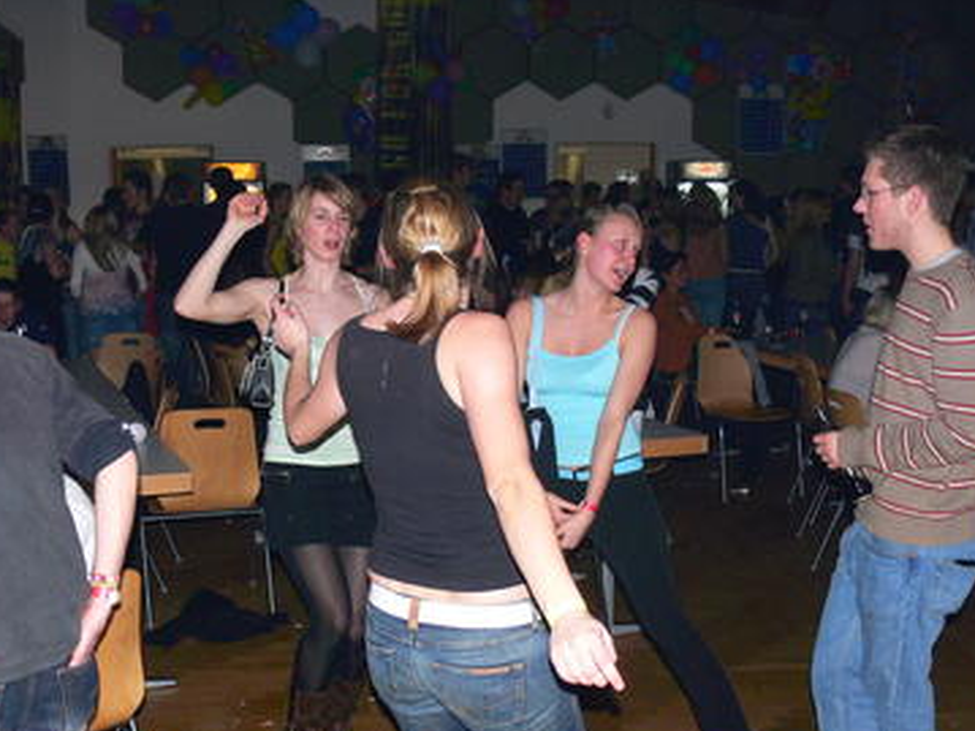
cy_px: 470
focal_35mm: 46
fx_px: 1295
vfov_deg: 31.3
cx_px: 429
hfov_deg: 41.2
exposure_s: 1/30
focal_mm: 7.4
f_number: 2.8
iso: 125
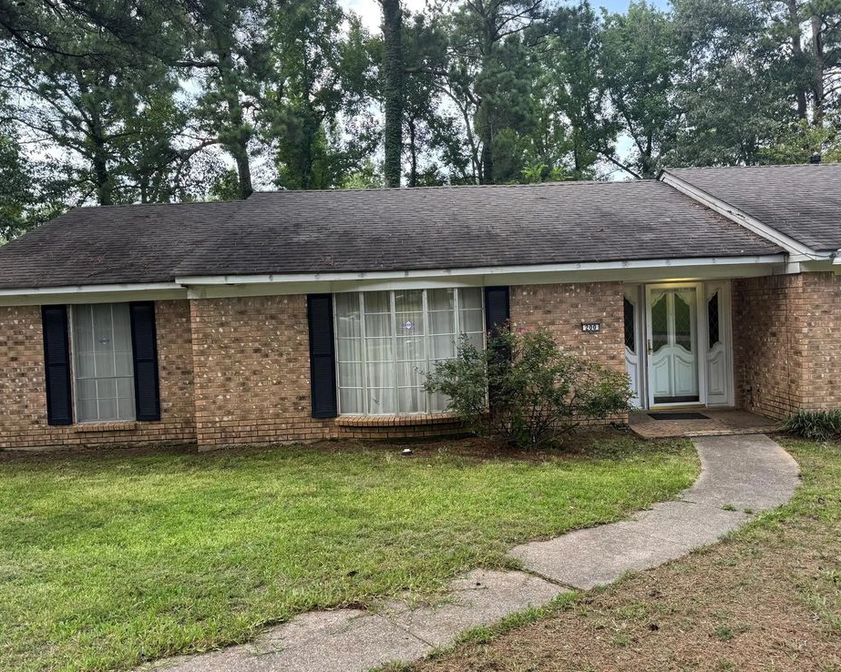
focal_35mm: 26
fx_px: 647
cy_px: 328
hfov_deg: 66.0
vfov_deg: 54.9
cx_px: 449
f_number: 1.78
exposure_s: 1/227
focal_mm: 6.76
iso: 64
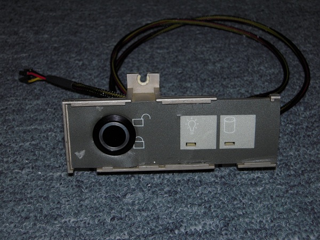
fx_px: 545
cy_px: 120
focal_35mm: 59
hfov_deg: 32.7
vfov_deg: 24.8
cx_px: 160
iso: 160
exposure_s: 1/40
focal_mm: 10.5
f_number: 3.9
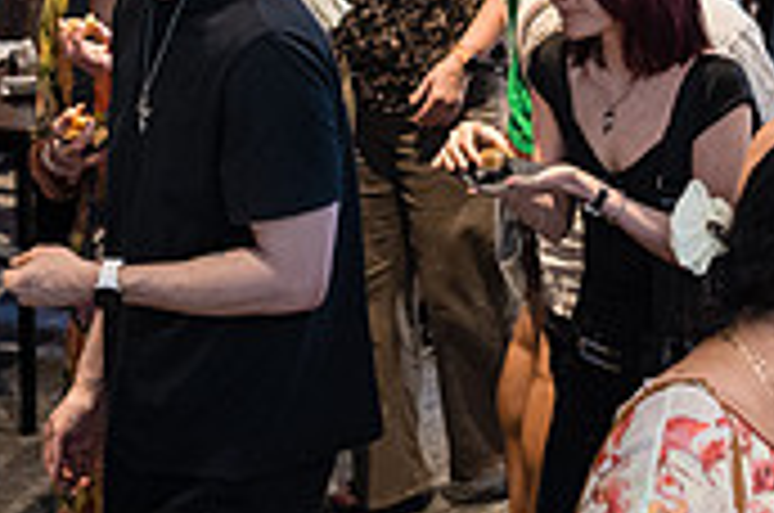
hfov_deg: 17.3
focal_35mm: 118
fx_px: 2532
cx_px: 522
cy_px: -194
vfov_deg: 11.2
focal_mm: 35
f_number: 3.5
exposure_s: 1/200
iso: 5000
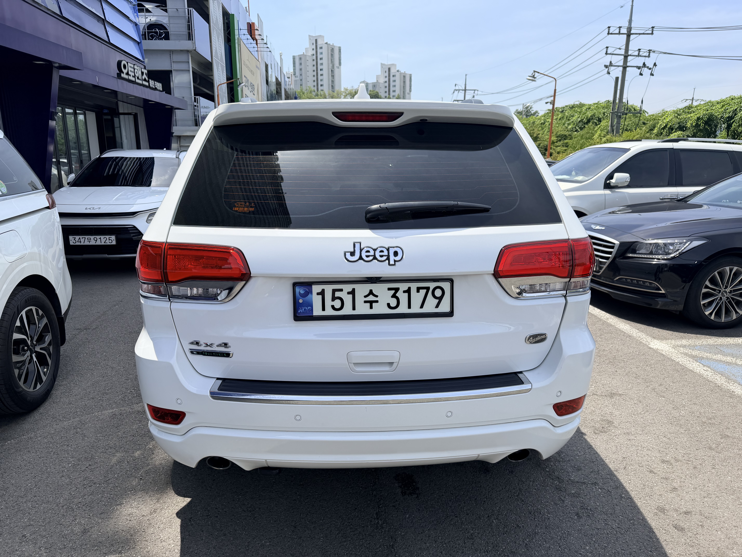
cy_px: 278
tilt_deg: -10.4
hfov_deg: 71.6
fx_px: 514
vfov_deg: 56.8
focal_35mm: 24
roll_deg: +2.8
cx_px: 371
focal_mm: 6.76
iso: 80
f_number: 1.78
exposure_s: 1/3425
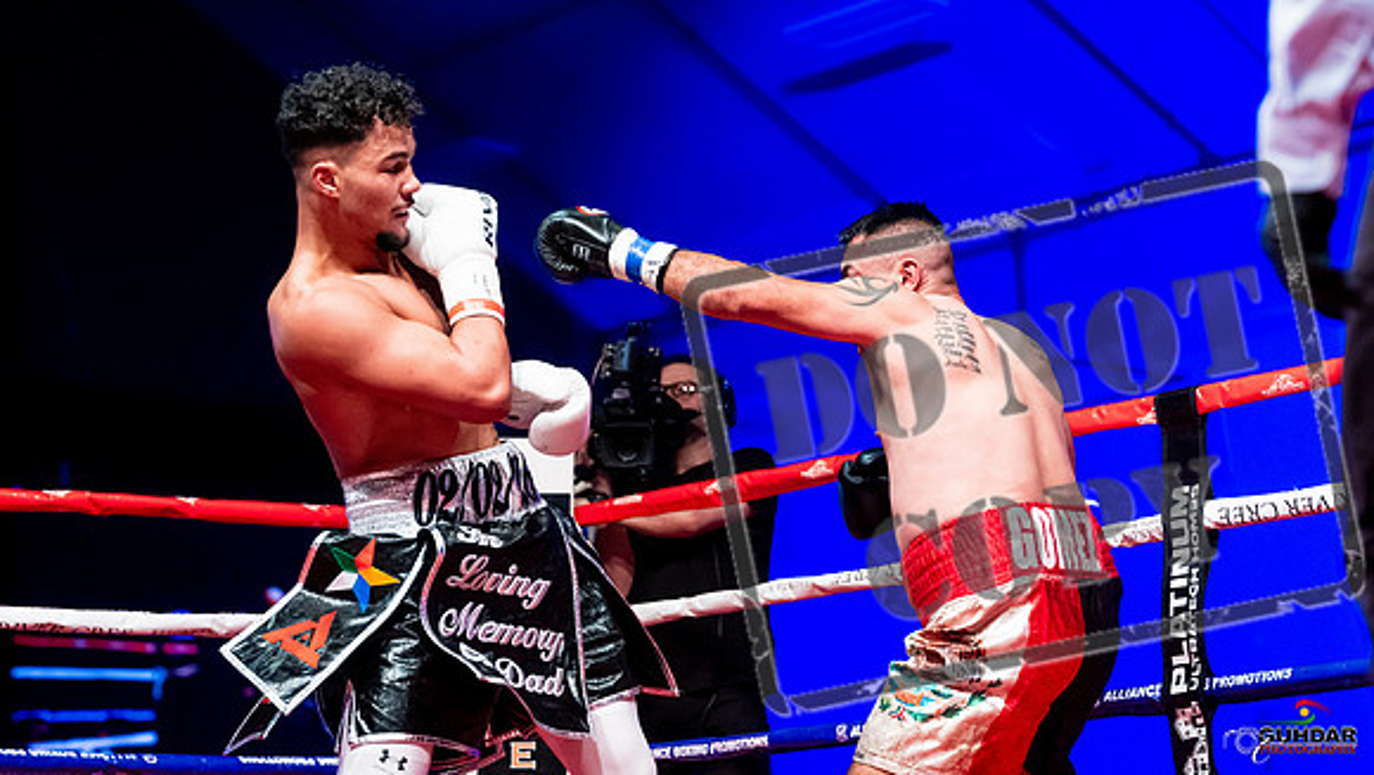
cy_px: 420
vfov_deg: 13.0
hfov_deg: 22.8
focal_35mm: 93
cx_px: 815
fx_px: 3403
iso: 4000
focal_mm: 70
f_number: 2.8
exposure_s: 1/1000
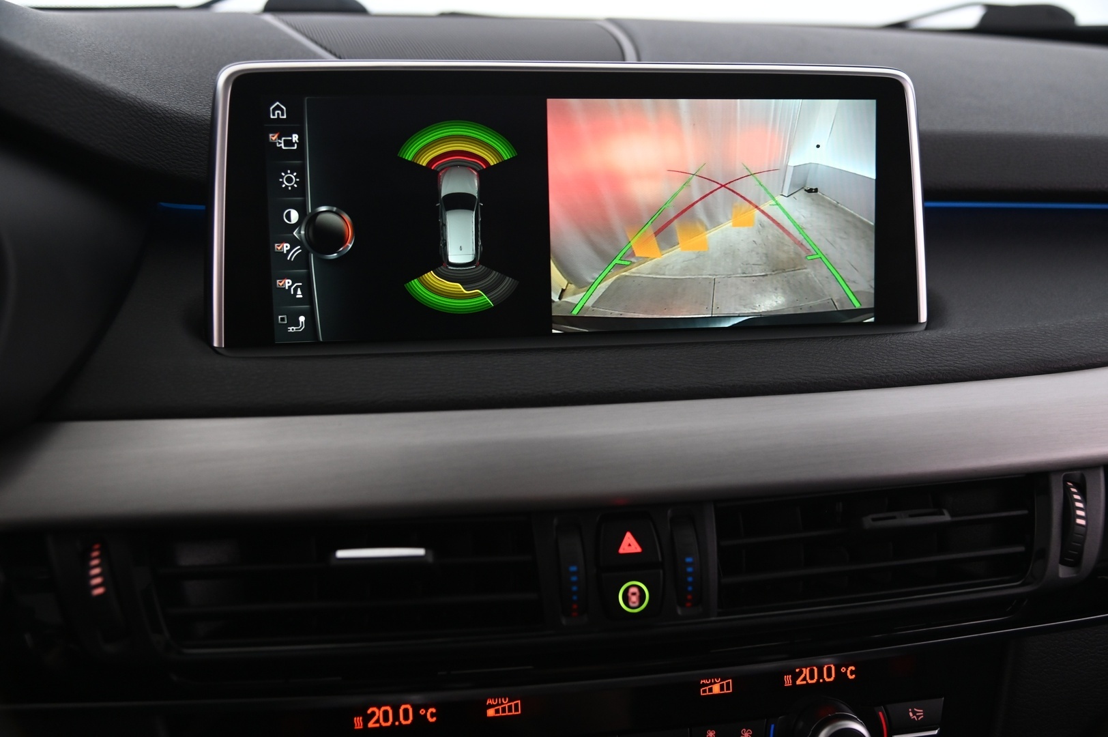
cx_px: 554
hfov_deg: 54.5
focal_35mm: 35
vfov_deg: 37.8
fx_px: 1076
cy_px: 368
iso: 2000
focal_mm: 35
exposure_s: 1/25
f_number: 4
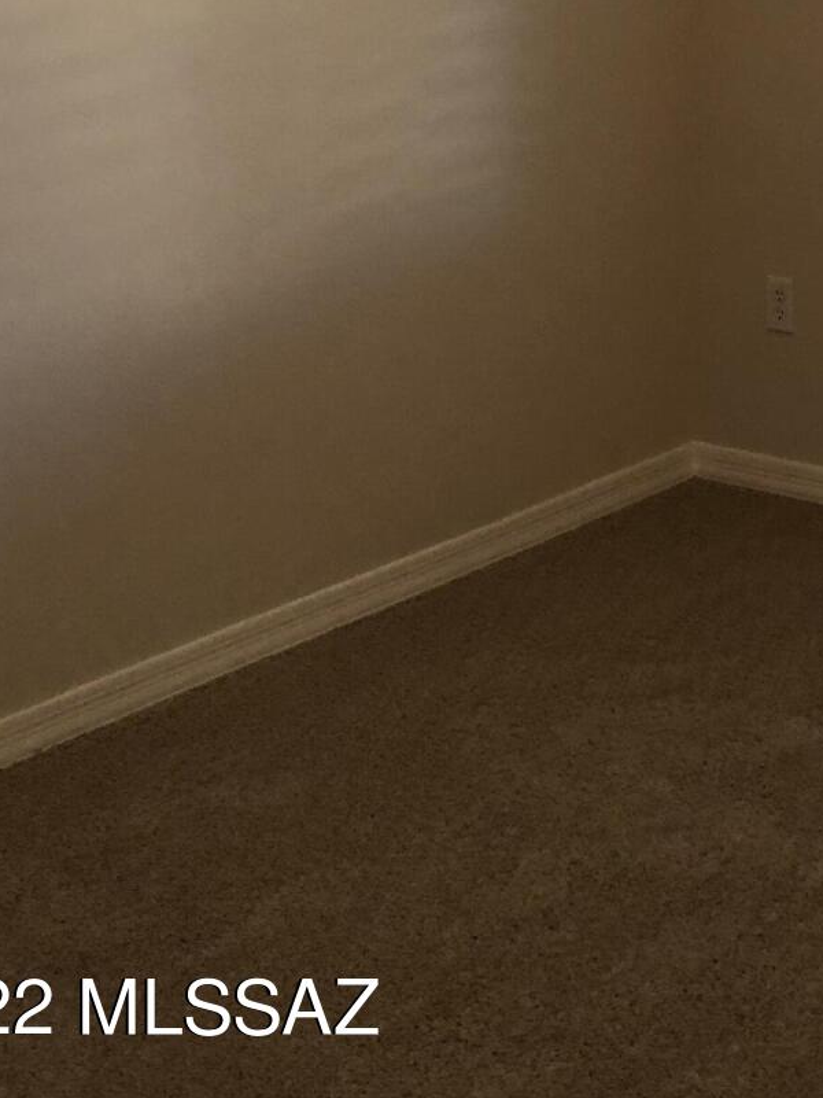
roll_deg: +0.7
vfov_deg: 24.9
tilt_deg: +2.0
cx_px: 849
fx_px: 2219
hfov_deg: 20.3
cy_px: -239
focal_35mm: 70
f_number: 1.8
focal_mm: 3.99
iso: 40
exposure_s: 1/17
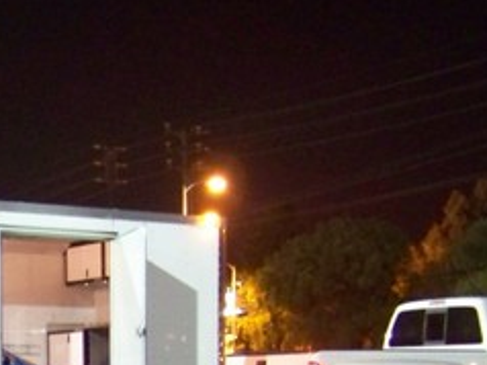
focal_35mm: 106
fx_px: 1490
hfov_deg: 18.2
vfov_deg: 13.4
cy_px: 489
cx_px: 37
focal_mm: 5.85
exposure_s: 1/2
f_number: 2.8
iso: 400
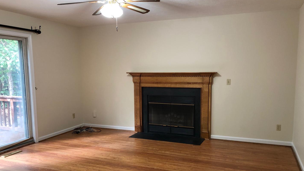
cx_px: 154
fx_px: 250
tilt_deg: -7.3
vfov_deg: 37.7
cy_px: 99
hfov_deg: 62.6
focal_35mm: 31
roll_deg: +1.0
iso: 50
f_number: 1.8
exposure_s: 1/15
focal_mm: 4
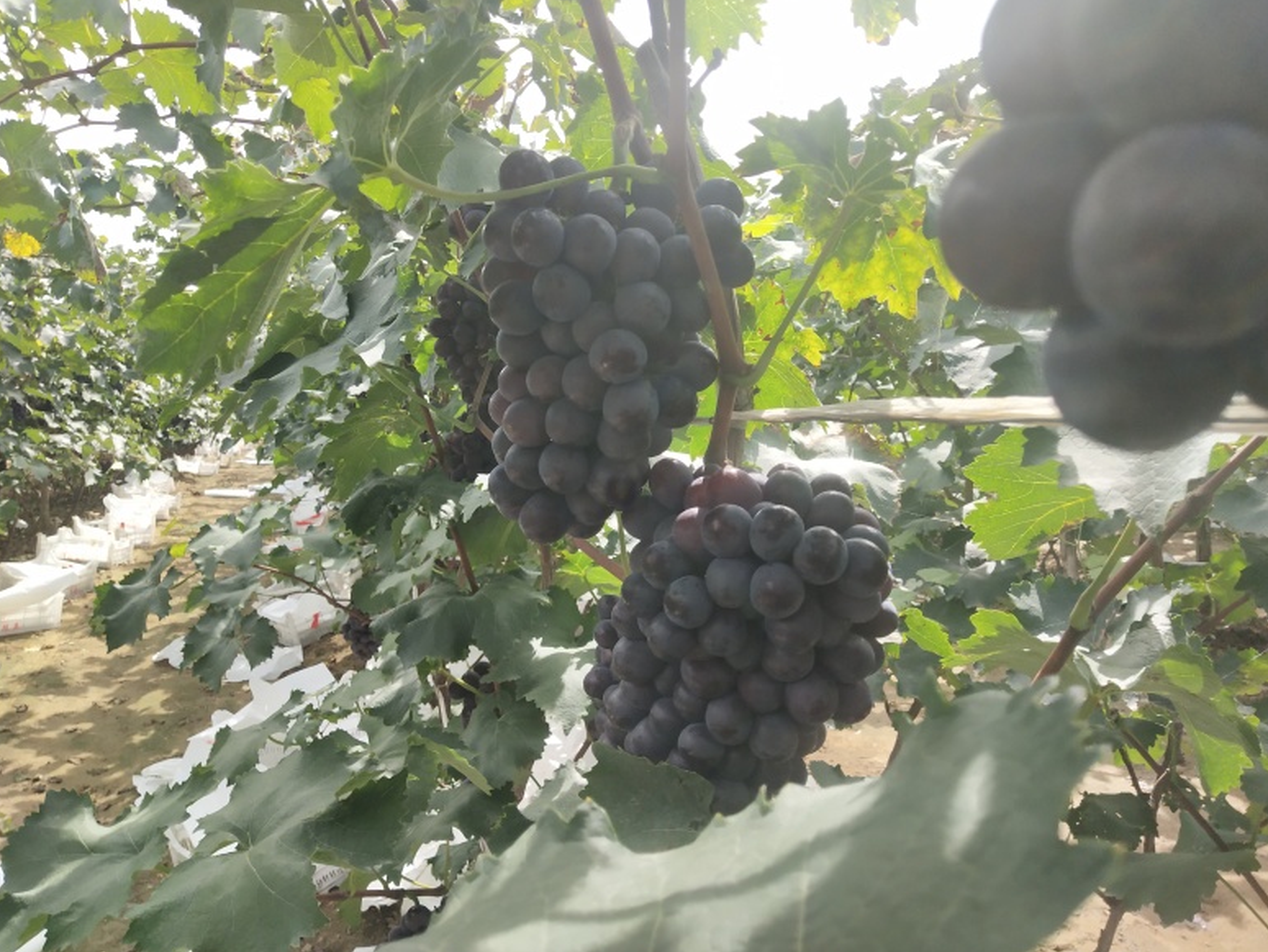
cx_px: 644
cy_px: 465
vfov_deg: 45.5
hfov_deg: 58.3
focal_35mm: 31
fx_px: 1136
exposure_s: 1/762
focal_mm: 3.95
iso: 114
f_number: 1.8
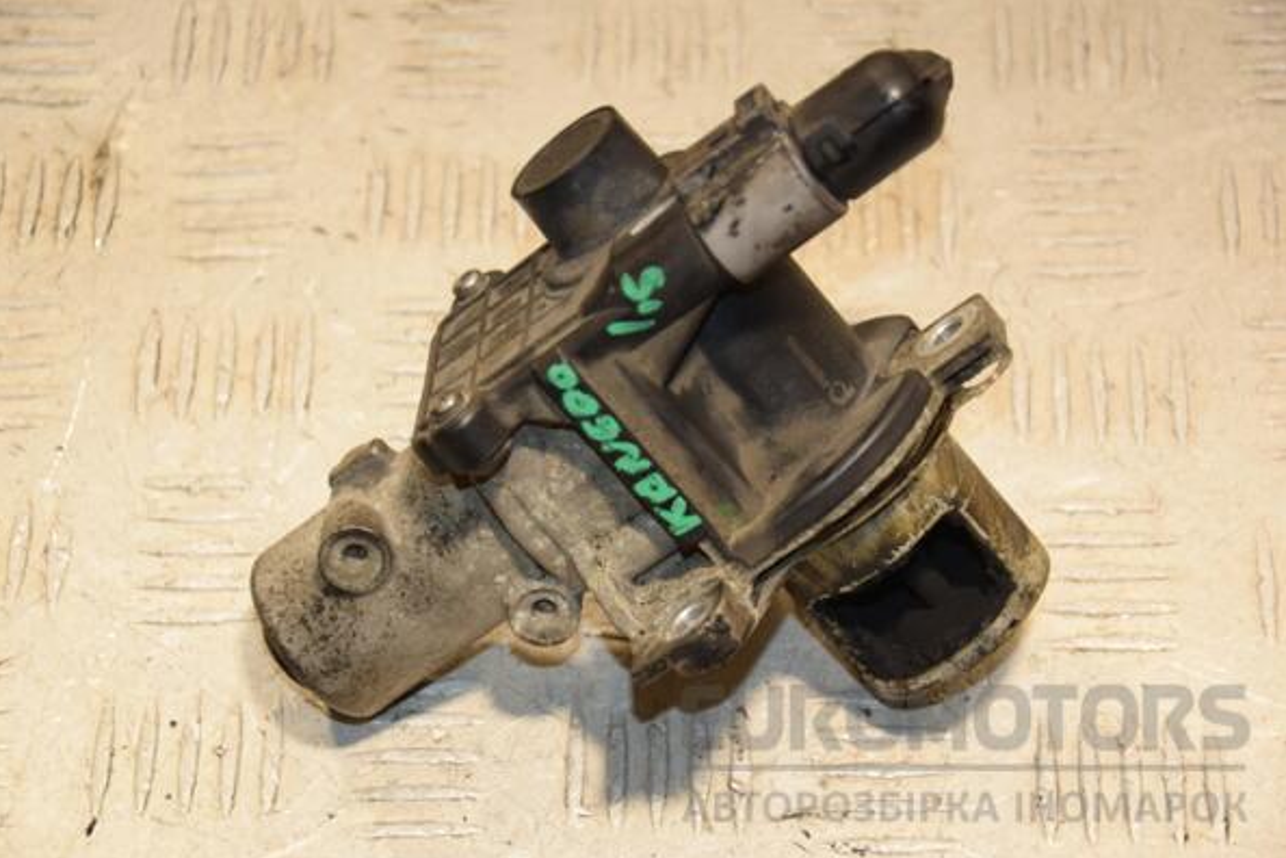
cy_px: 429
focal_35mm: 106
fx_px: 3786
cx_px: 641
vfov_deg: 12.9
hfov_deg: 19.3
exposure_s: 1/200
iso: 800
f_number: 5.3
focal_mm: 70
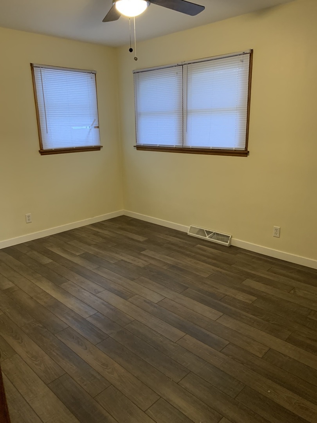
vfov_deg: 67.3
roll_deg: +1.7
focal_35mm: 26
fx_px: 317
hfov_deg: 53.1
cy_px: 212
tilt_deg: -13.2
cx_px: 158
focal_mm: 4.25
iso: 400
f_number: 1.8
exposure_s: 1/40
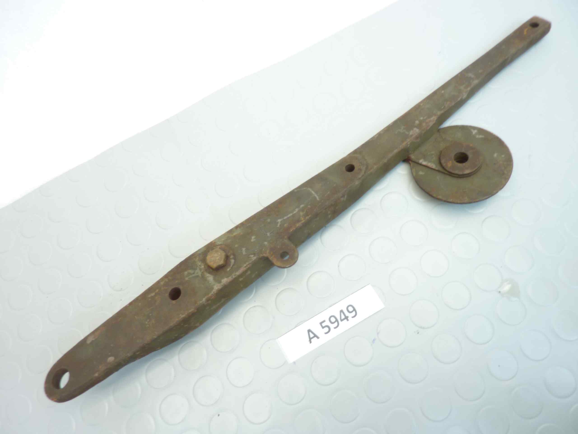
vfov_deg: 54.9
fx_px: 417
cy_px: 217
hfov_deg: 69.4
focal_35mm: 25
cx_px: 289
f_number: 3.3
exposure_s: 1/10
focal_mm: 4.1
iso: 80
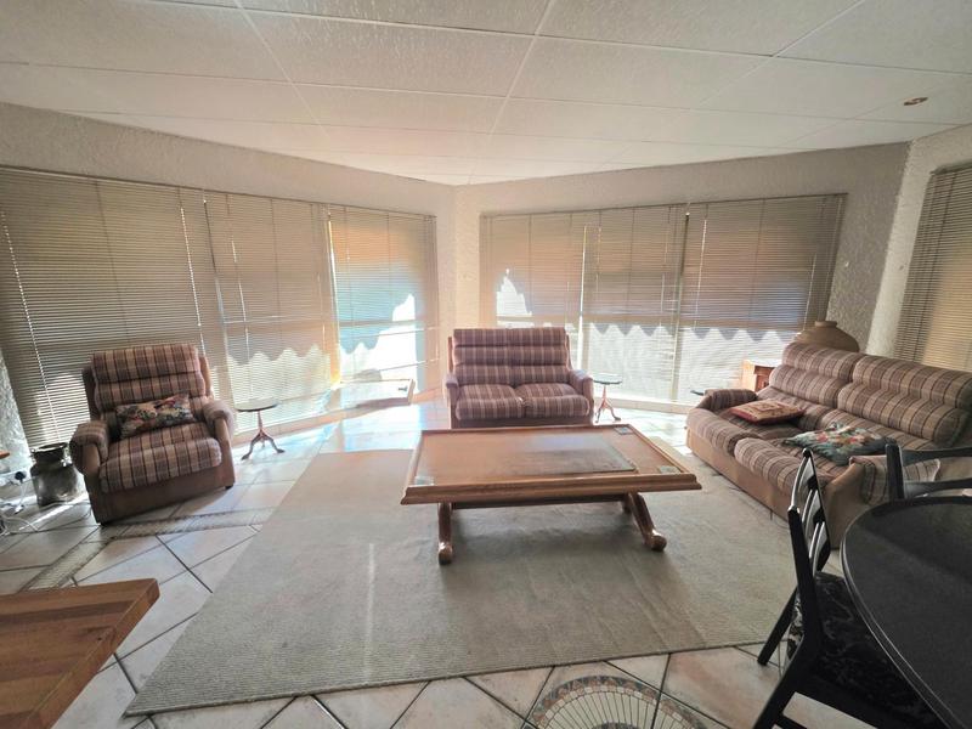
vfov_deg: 89.9
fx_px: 365
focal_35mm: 13
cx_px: 486
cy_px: 364
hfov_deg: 106.2
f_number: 1.9
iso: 500
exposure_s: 1/204
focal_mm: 2.2
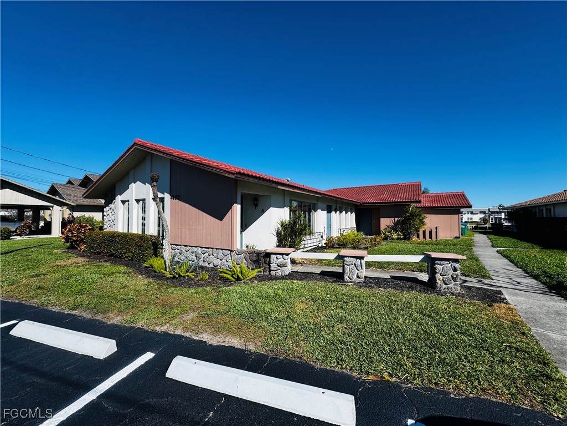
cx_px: 284
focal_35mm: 14
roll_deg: +0.1
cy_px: 213
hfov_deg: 102.1
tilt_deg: +0.5
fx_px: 229
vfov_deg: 85.7
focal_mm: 2.22
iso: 40
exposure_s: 1/2415
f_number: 2.2
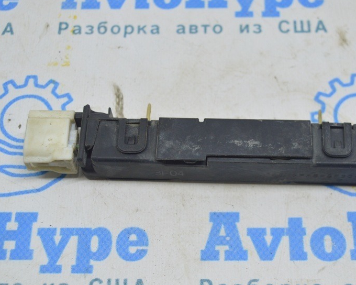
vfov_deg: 23.2
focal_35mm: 66
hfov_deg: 28.8
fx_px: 692
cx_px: 191
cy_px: 137
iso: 400
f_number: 4.2
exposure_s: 1/40
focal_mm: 31
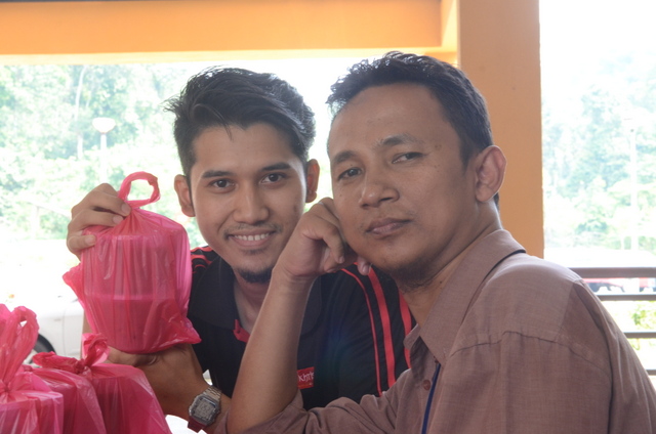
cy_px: 217
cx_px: 328
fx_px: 1364
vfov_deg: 18.1
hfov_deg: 27.0
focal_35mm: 75
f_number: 11
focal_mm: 50
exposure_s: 1/40
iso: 1000
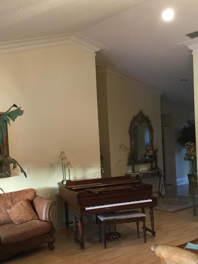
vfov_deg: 42.0
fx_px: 343
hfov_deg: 32.1
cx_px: 86
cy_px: 146
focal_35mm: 45
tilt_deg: -1.0
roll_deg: +2.1
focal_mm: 3.3
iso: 200
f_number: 2.4
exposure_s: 1/20
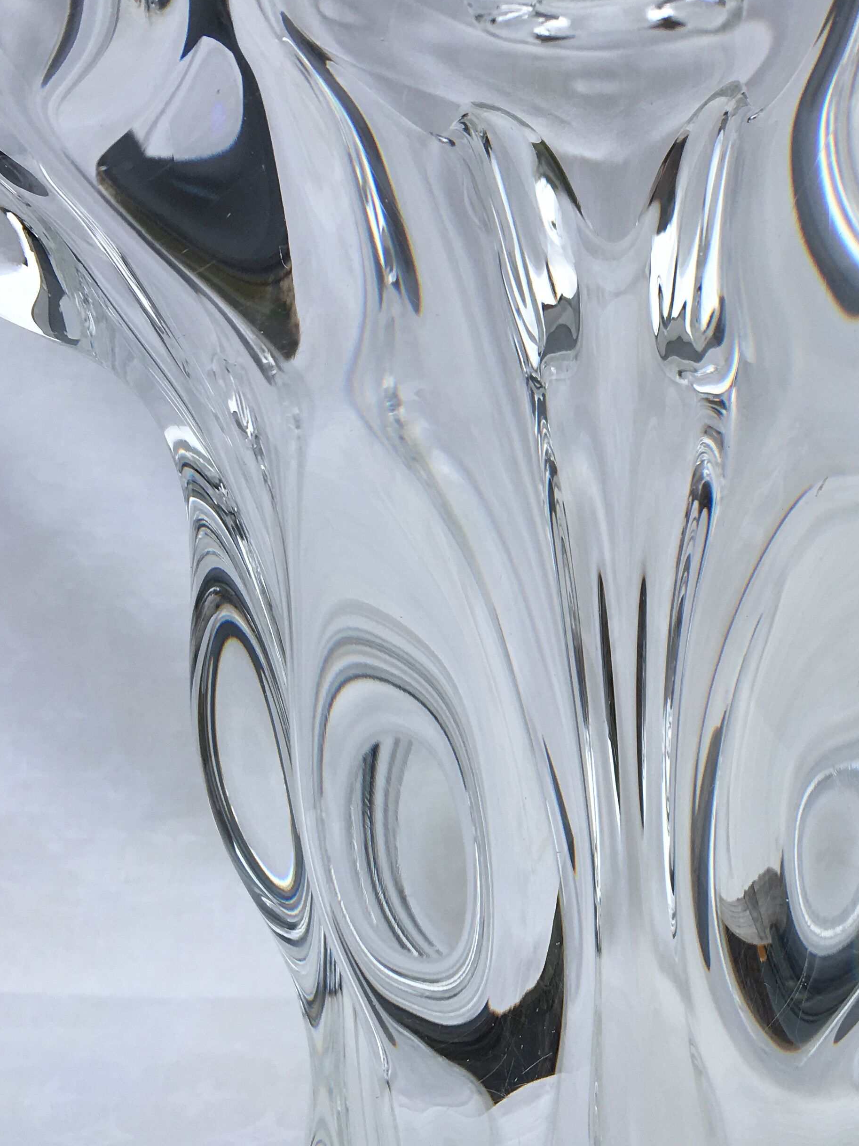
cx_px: 670
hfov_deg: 29.7
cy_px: 642
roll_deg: +0.9
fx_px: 1588
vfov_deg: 39.6
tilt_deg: -2.3
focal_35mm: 48
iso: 25
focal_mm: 4.15
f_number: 2.2
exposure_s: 1/452
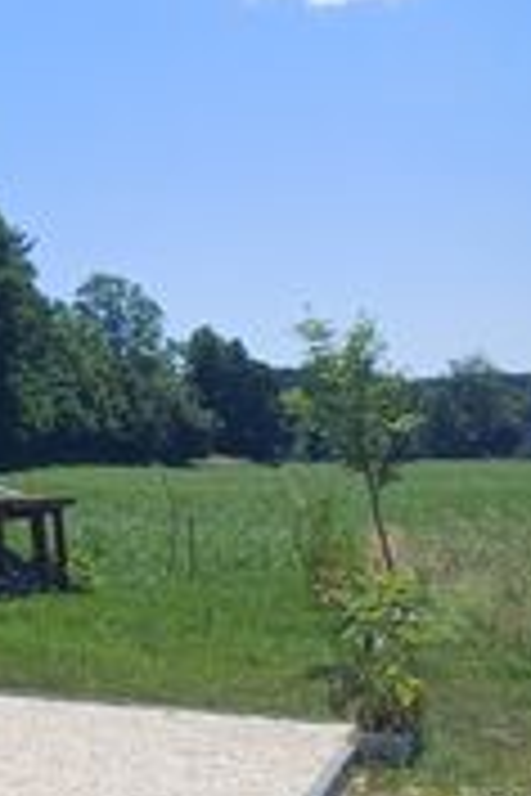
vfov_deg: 23.0
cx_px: -788
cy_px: 252
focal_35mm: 88
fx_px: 1947
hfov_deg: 12.1
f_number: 1.8
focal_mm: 4.65
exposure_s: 1/1460
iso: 50
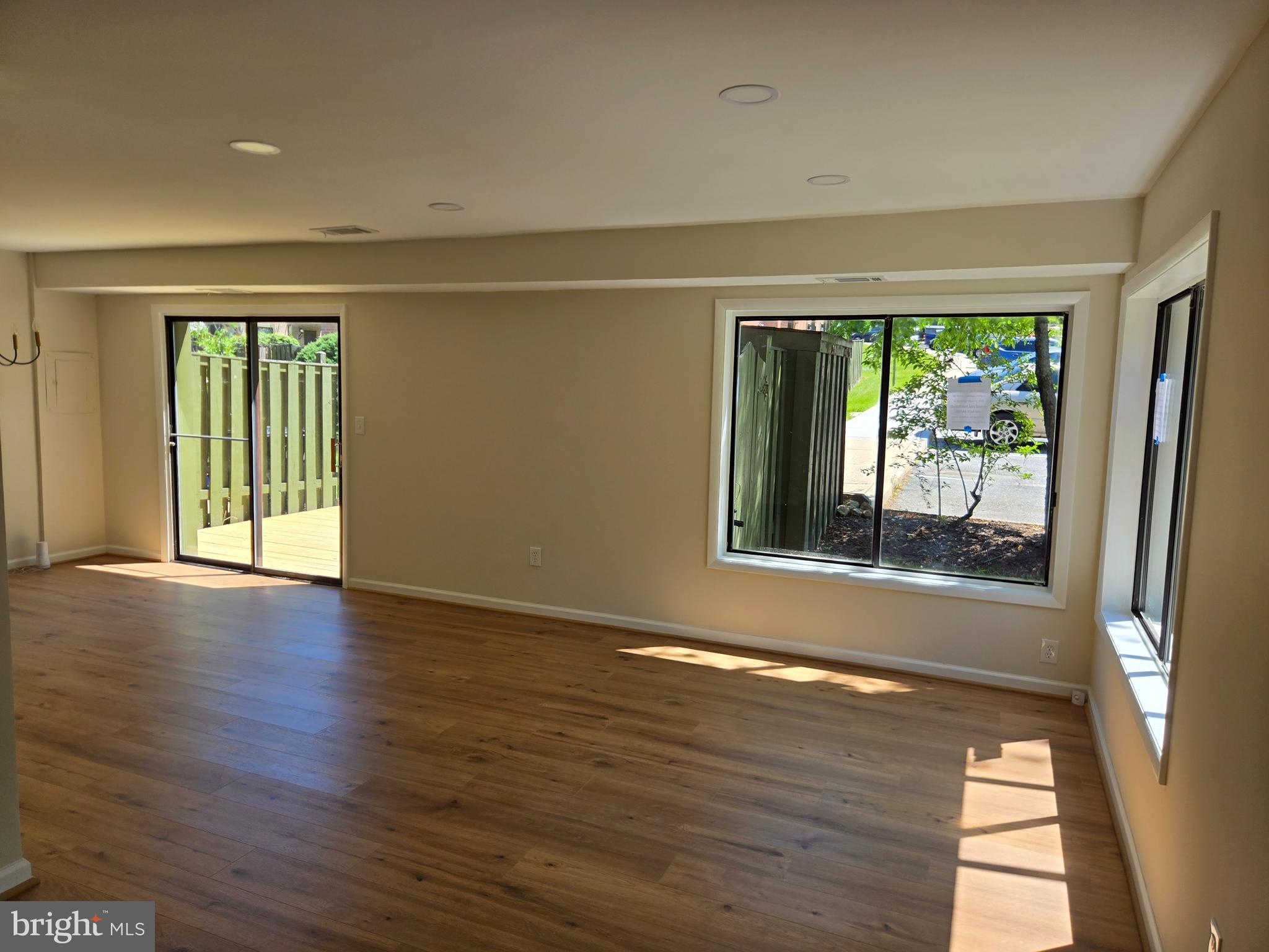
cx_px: 634
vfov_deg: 58.9
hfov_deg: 73.9
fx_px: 843
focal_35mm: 23
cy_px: 476
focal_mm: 5.4
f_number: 1.8
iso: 25
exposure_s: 1/579
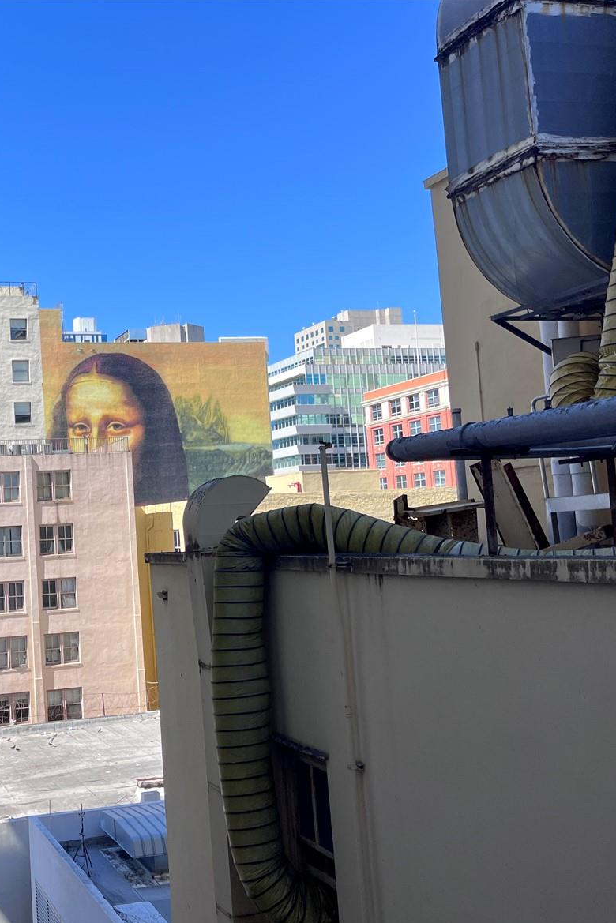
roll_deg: +4.9
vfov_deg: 51.9
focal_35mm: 37
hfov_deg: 34.1
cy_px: 471
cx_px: 66
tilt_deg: +2.9
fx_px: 949
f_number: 1.6
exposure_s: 1/1776
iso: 50
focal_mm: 5.1
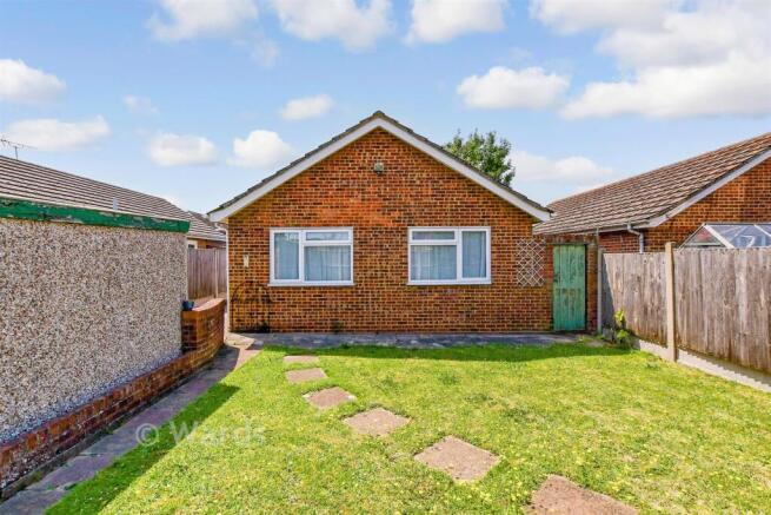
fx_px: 321
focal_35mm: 15
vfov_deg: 77.4
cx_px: 386
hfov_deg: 100.4
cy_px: 258
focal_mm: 10
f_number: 9
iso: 250
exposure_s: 1/1000
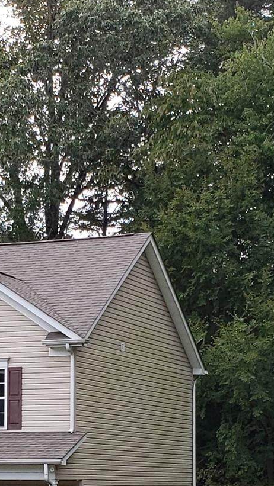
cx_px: -8
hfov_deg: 21.7
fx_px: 684
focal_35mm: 53
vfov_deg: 36.9
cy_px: 430
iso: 50
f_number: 2.4
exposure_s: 1/502
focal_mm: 4.3
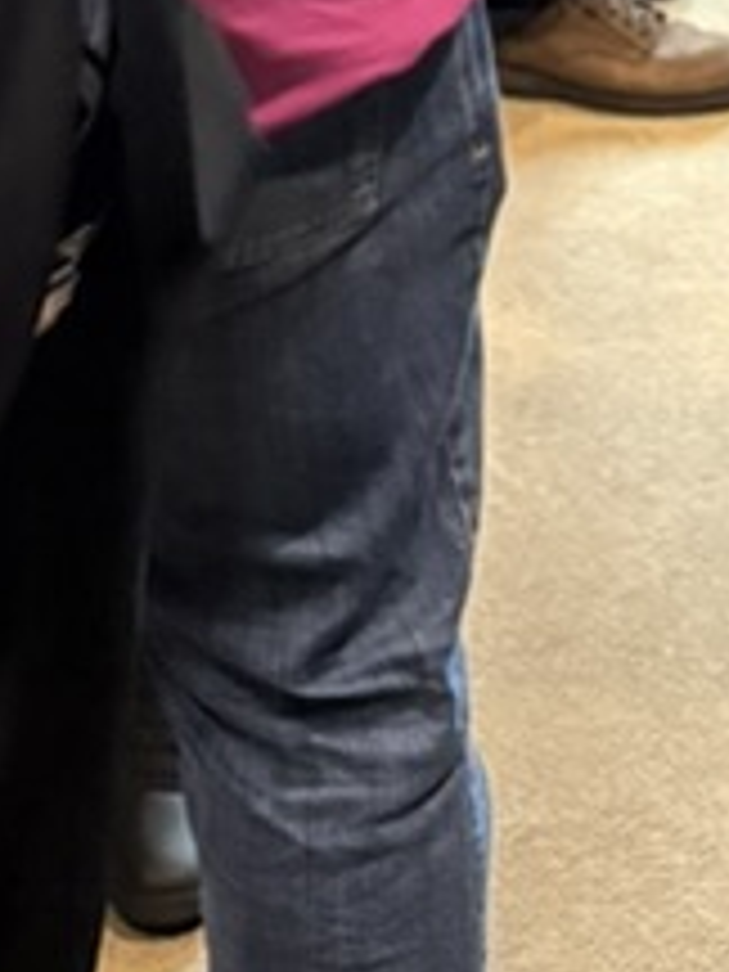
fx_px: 3454
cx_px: 414
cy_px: -1318
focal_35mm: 123
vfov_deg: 12.7
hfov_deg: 12.0
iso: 320
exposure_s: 1/60
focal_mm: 5.96
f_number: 1.6
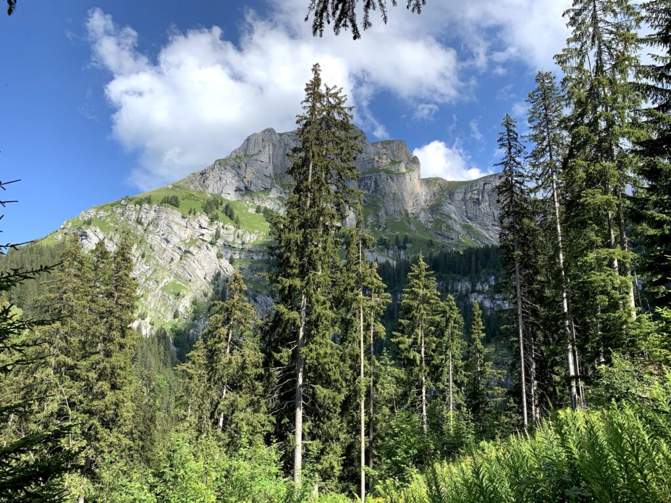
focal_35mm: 26
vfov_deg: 53.1
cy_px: 252
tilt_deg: +15.2
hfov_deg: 67.3
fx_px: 504
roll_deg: -2.3
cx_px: 336
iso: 25
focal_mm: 4.25
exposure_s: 1/1387
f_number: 1.8
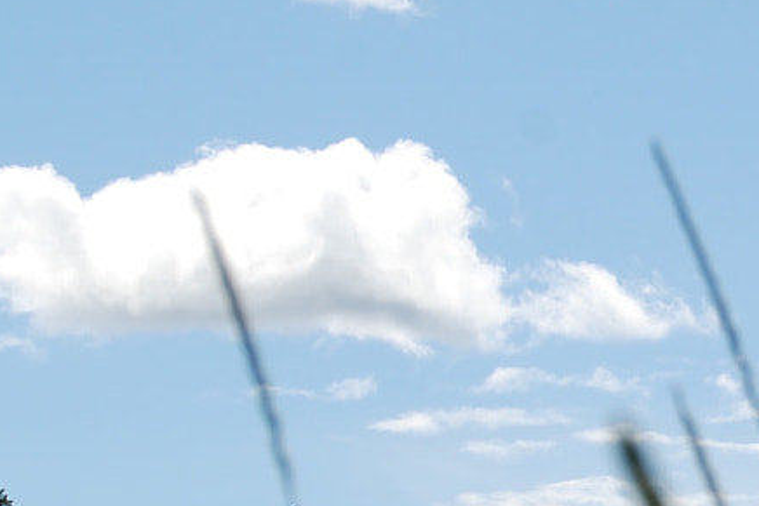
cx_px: 957
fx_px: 6387
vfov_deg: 4.5
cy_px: 604
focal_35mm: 303
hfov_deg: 6.7
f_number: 9
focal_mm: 55
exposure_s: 1/320
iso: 100
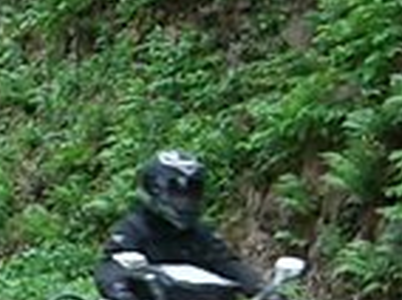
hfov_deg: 11.7
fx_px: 1867
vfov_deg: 9.1
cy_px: 334
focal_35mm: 161
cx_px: -238
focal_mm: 6.2
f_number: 2.7
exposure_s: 1/250
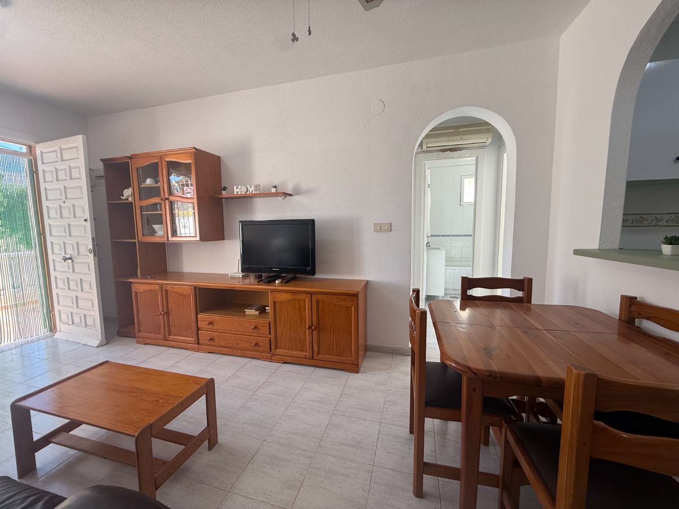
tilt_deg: -5.5
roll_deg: +0.0
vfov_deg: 85.7
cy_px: 254
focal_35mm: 14
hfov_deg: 102.1
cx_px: 340
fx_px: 275
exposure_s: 1/100
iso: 80
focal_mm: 2.22
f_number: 2.2
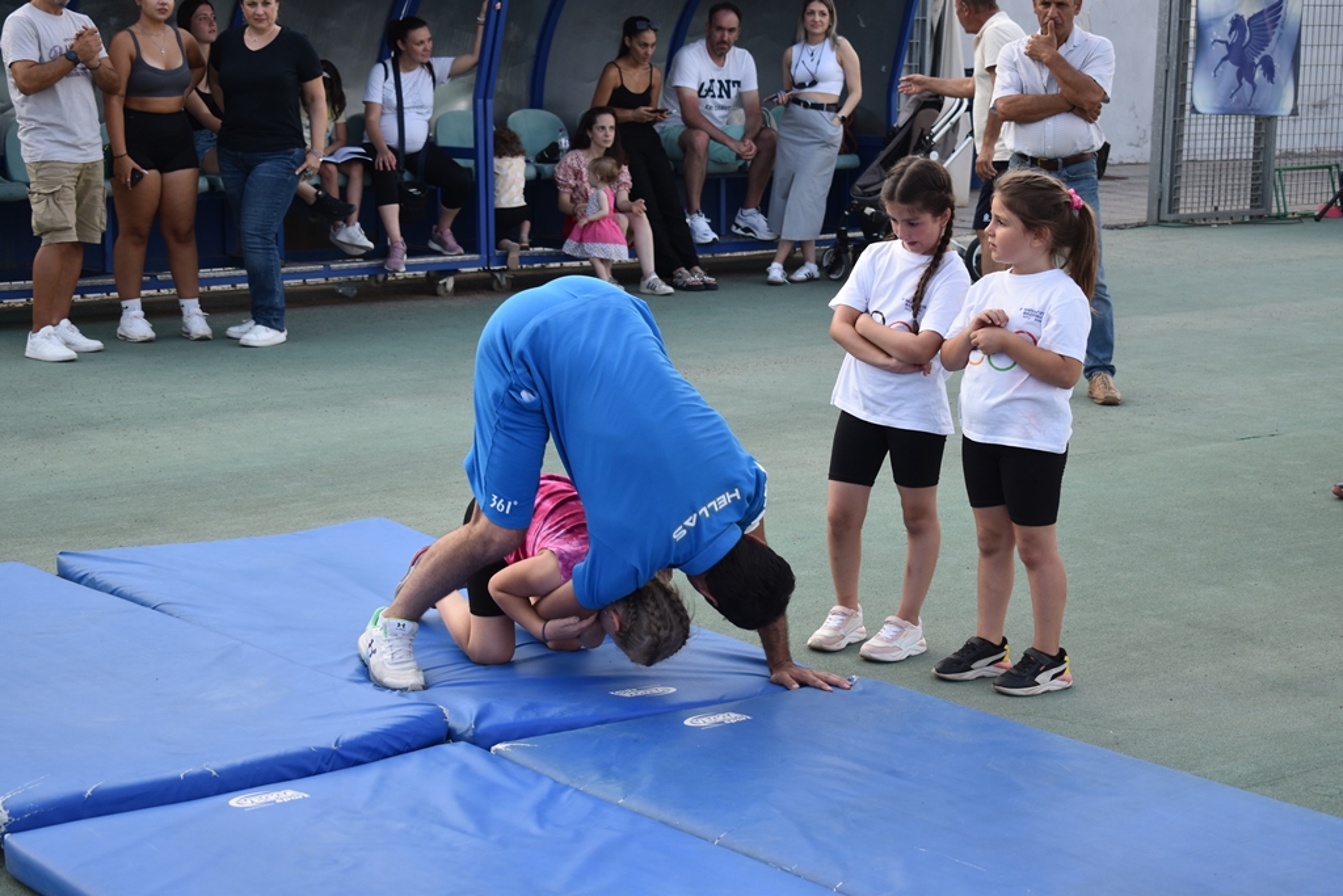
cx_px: 672
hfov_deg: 28.1
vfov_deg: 18.9
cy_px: 448
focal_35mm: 72
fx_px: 2686
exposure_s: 1/250
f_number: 5.6
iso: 320
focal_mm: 48
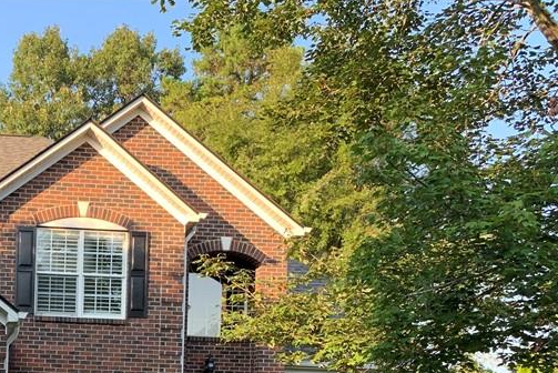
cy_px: 422
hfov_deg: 33.7
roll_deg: -1.7
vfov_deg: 23.0
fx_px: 853
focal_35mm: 55
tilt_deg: +1.2
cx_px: 24
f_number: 1.8
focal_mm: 4.25
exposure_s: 1/182
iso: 25
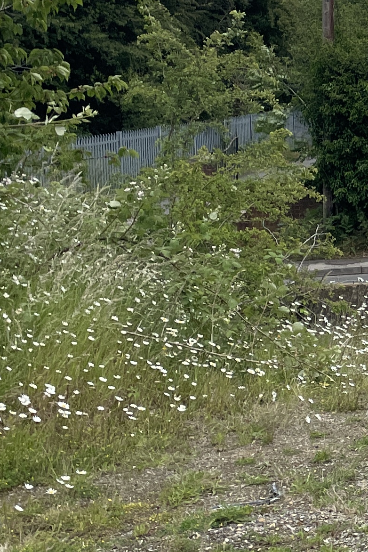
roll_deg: +0.7
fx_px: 1425
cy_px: 239
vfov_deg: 21.9
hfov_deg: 12.9
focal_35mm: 93
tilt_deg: -2.7
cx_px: 718
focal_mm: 4.2
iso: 32
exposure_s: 1/3040
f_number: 1.6
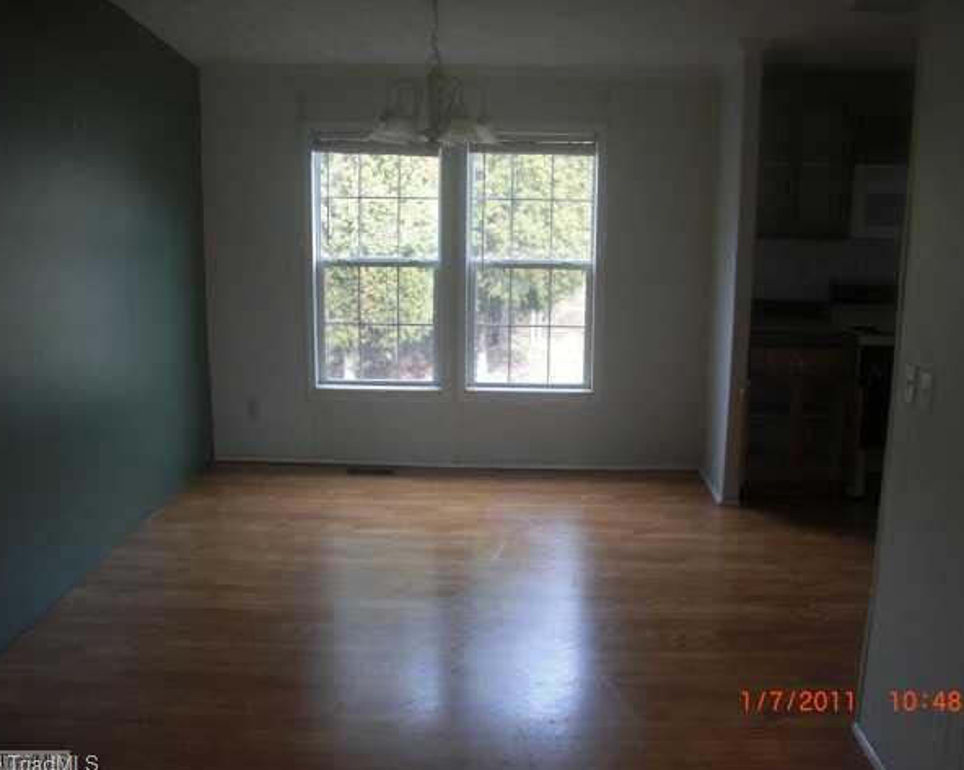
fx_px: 1084
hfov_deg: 47.9
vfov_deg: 39.1
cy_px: 389
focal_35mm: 38
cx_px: 503
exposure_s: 1/100
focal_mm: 6.3
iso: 200
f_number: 2.8
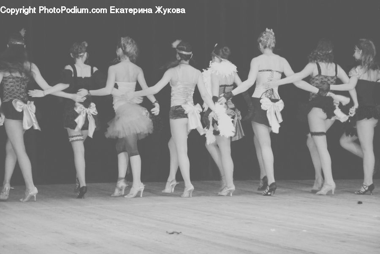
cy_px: 127
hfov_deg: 20.9
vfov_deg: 14.1
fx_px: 1030
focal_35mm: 98
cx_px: 190
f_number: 5
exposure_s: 1/60
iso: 1600
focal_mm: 65
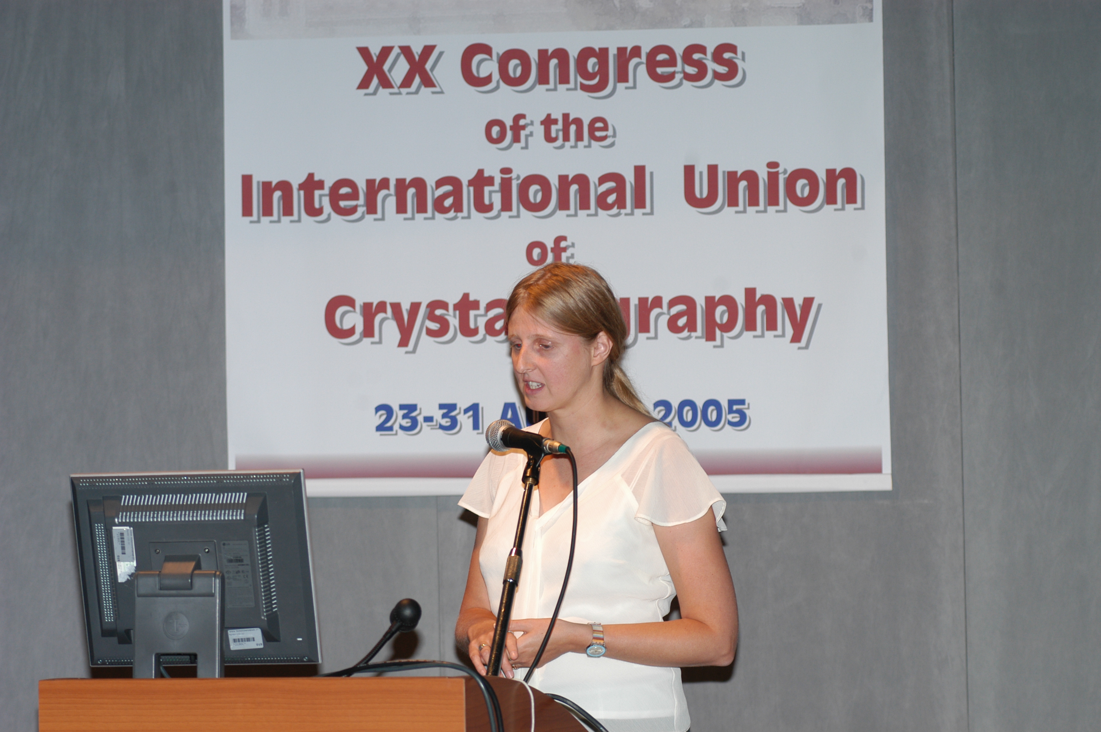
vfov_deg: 9.1
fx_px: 4583
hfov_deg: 13.7
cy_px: 366
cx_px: 550
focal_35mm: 150
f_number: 4
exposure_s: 1/60
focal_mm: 100
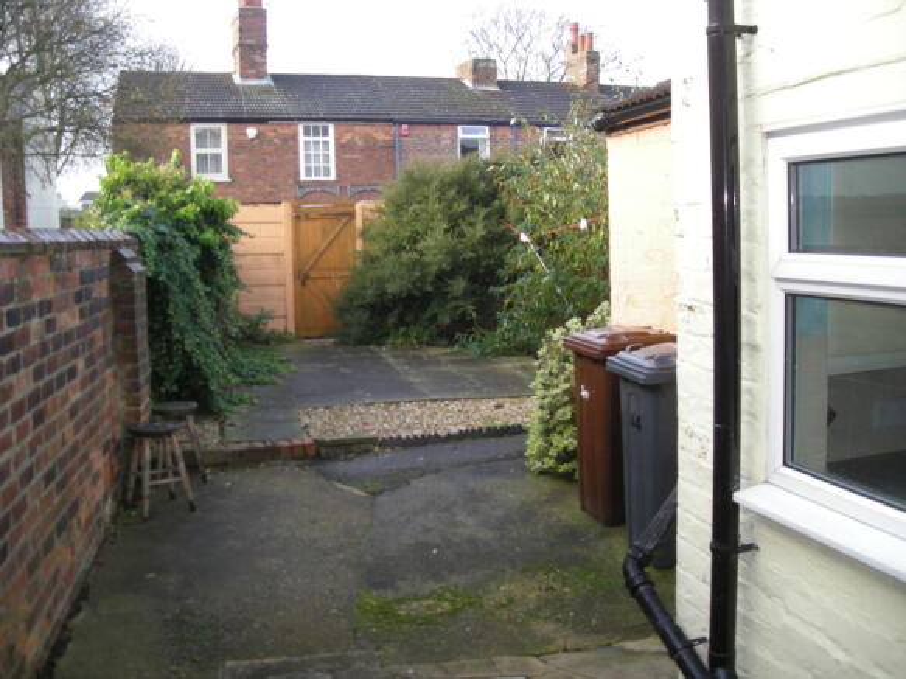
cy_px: 340
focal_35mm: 35
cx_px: 453
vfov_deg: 40.7
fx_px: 916
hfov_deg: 52.6
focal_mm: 5.7
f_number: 2.8
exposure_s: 1/102
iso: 72
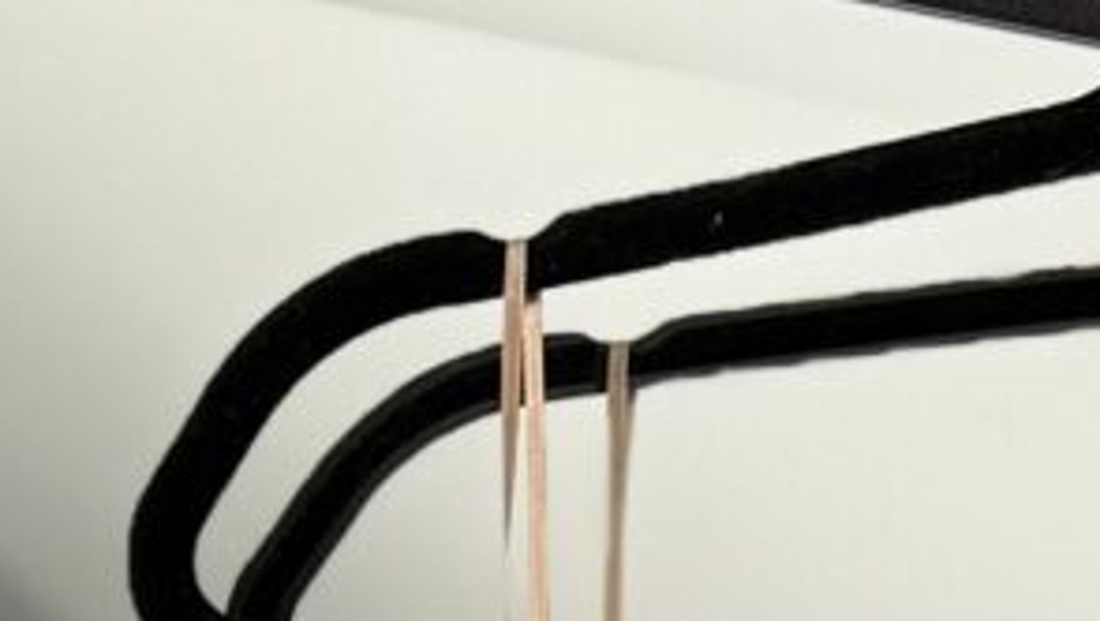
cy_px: 2484
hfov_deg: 11.1
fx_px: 5313
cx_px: 1957
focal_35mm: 182
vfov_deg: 5.7
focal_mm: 6.76
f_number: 1.78
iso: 250
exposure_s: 1/60
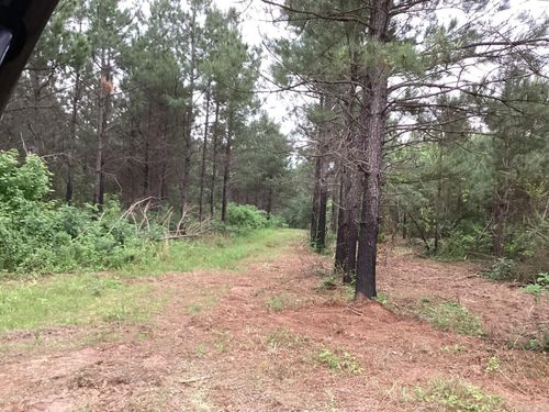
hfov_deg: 58.4
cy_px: 206
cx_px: 274
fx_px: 492
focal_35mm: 31
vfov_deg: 45.4
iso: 200
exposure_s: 1/50
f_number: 2.4
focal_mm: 3.3
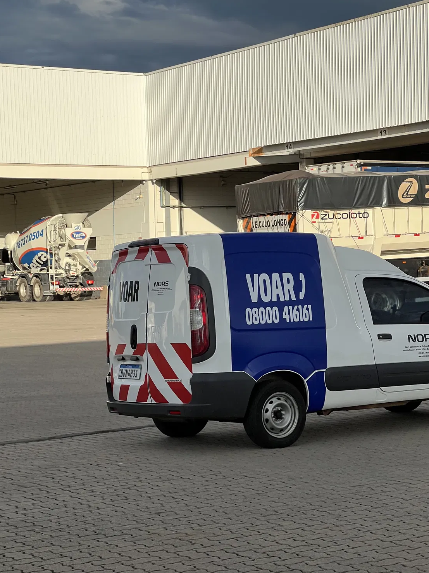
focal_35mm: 89
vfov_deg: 22.0
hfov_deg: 16.6
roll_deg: +1.9
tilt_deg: +1.0
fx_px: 1471
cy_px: 304
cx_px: 227
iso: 32
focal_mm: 9
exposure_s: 1/791
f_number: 2.8
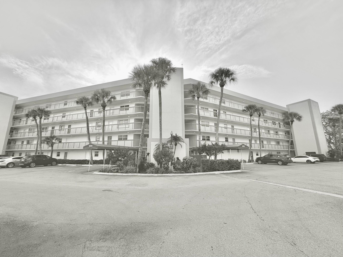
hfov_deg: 102.1
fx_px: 139
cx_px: 172
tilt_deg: +10.4
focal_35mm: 14
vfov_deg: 85.7
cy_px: 128
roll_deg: +1.0
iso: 20
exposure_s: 1/779
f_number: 2.2
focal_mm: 2.22
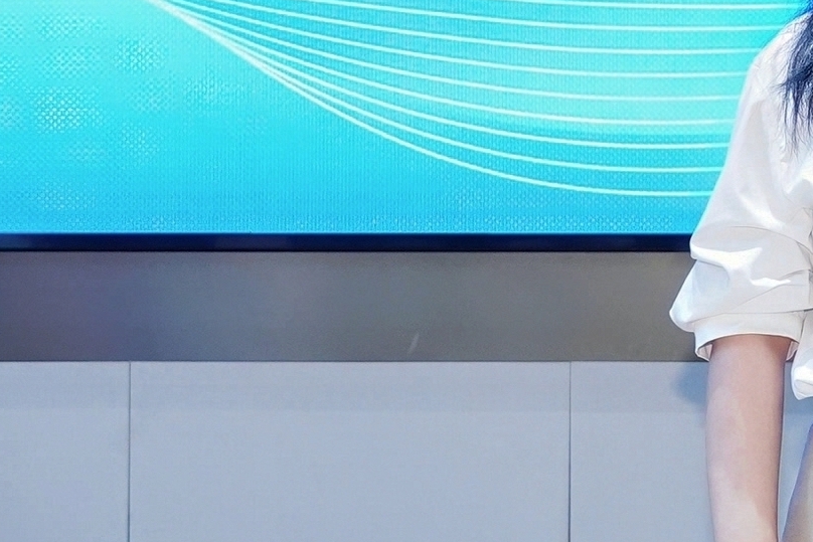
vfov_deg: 8.7
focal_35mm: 157
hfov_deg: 12.1
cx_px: 1421
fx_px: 3546
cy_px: 34
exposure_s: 1/100
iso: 640
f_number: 4
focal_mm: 31
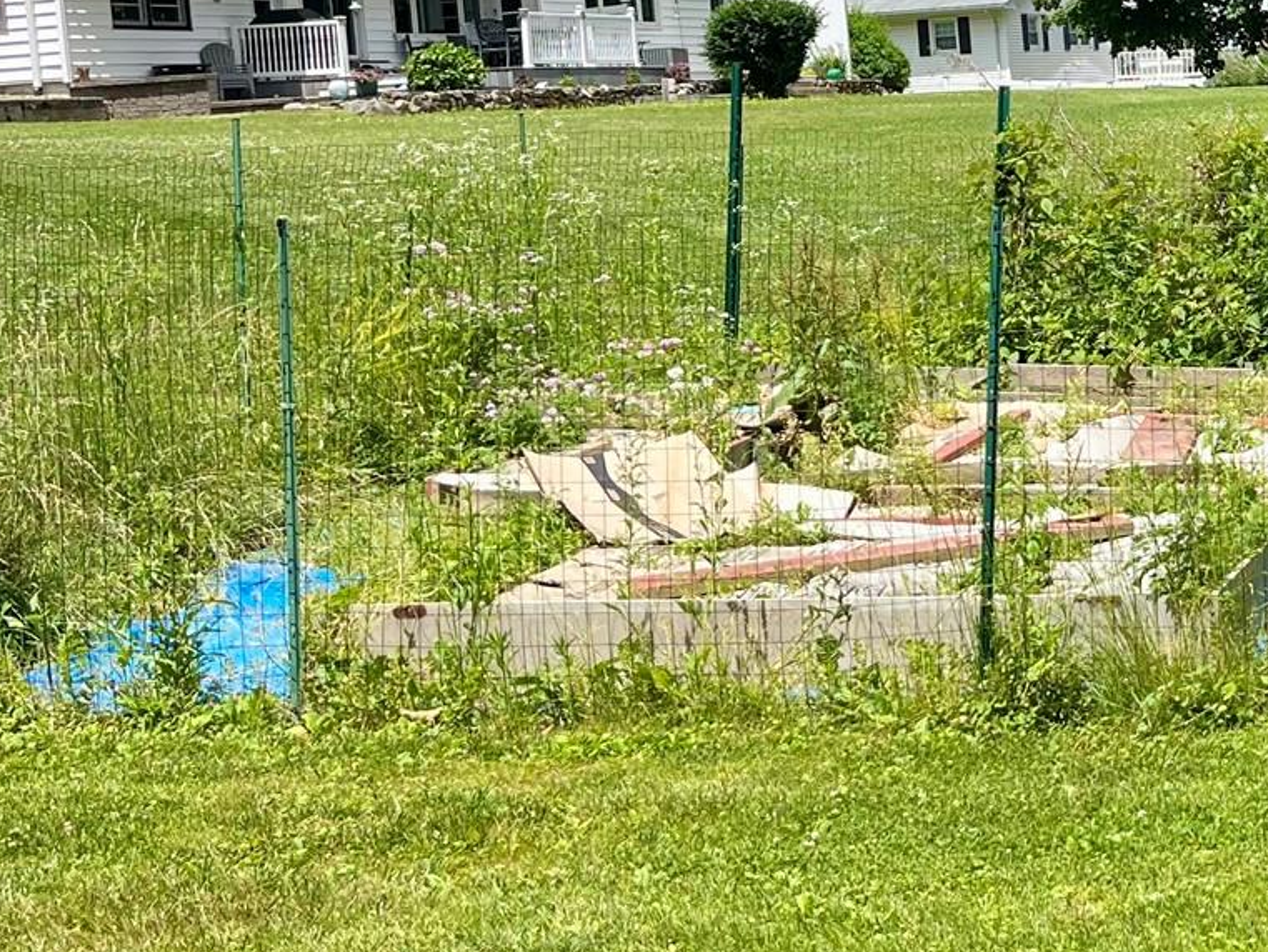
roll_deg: +4.9
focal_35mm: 70
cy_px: 227
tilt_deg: -3.7
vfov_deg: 20.8
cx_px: 1440
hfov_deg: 25.5
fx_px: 2565
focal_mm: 5.1
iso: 50
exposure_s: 1/3135
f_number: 1.6
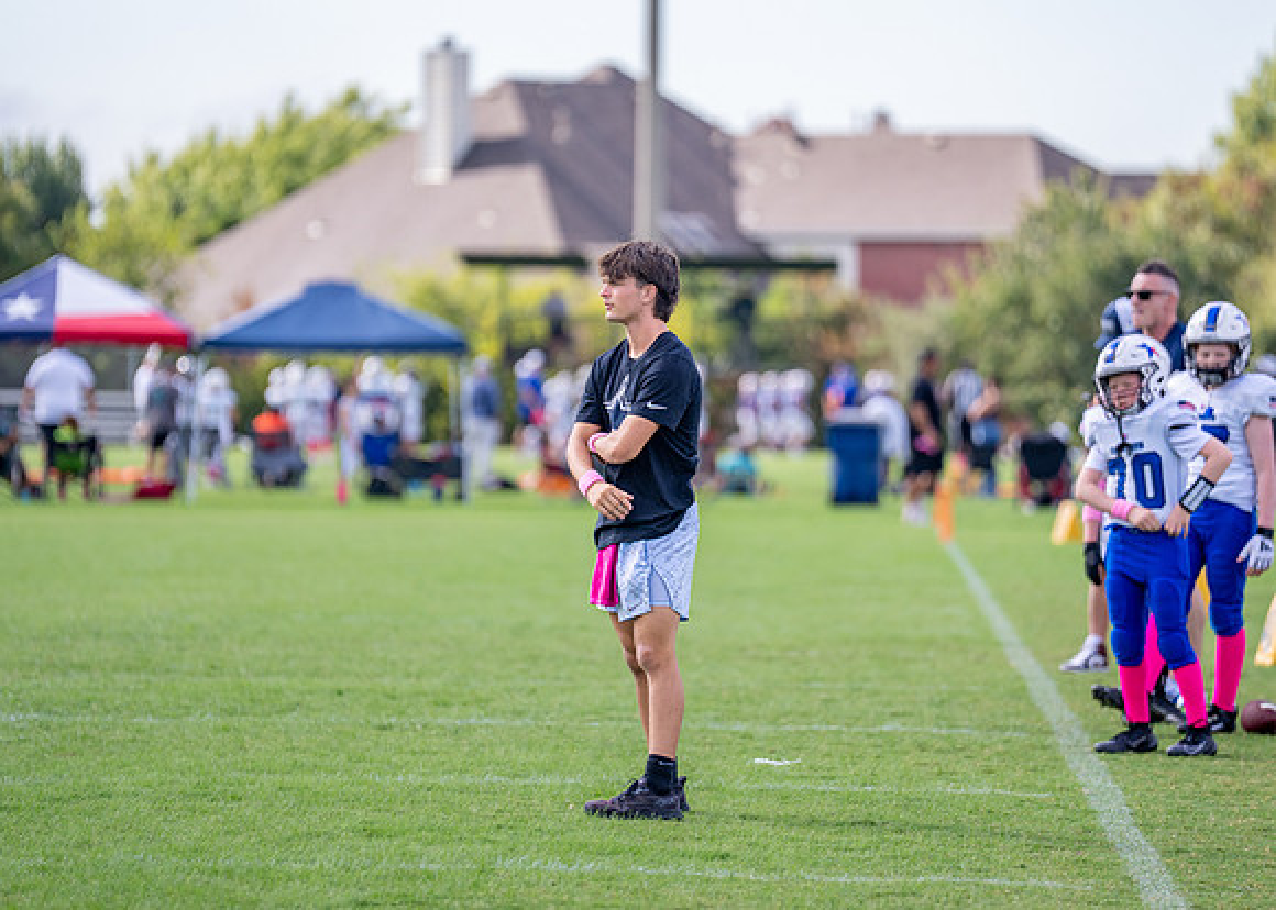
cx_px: 660
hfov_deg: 8.5
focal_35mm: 236
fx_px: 8566
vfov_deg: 6.1
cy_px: 409
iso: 250
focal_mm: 200
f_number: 2.8
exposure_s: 1/2000
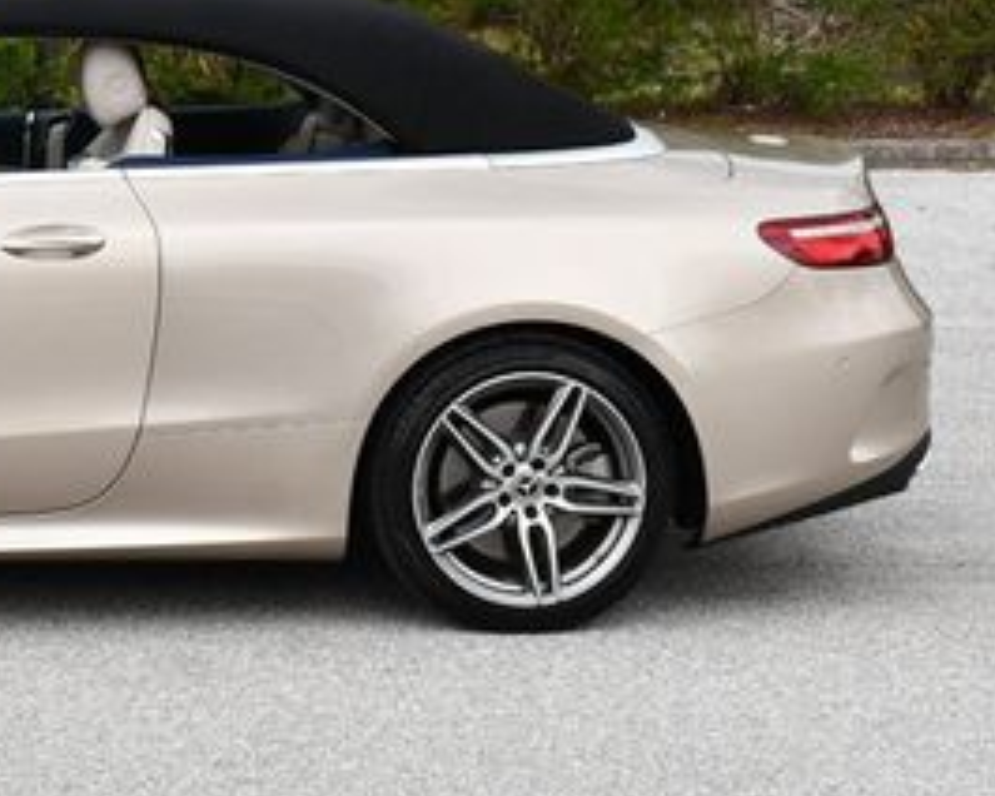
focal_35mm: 109
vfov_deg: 14.0
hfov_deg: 17.0
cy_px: 79
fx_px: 3210
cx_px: -113
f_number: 8
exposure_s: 1/250
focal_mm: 24
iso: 200
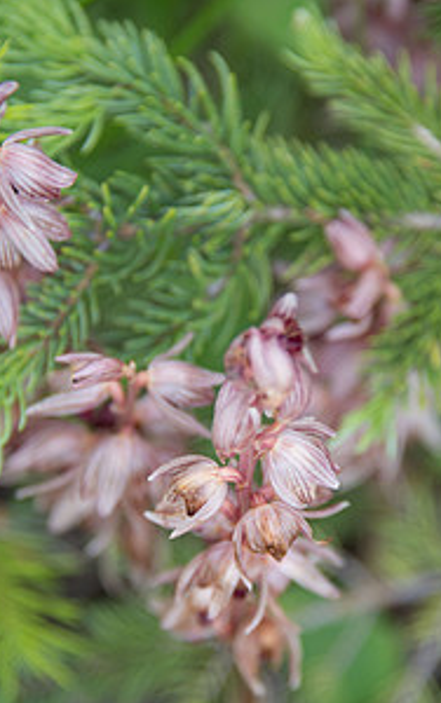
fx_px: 8790
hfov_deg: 2.9
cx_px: 244
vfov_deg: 4.6
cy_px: 431
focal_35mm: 458
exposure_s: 1/100
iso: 200
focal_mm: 300
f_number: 5.6
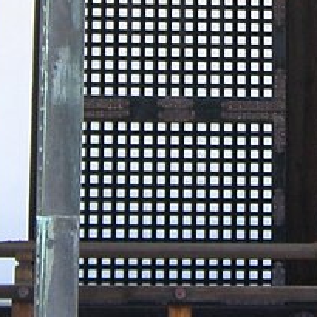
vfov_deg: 10.3
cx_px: 252
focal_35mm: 168
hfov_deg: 10.4
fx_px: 1741
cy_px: -42
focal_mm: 6.2
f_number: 2.7
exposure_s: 1/160
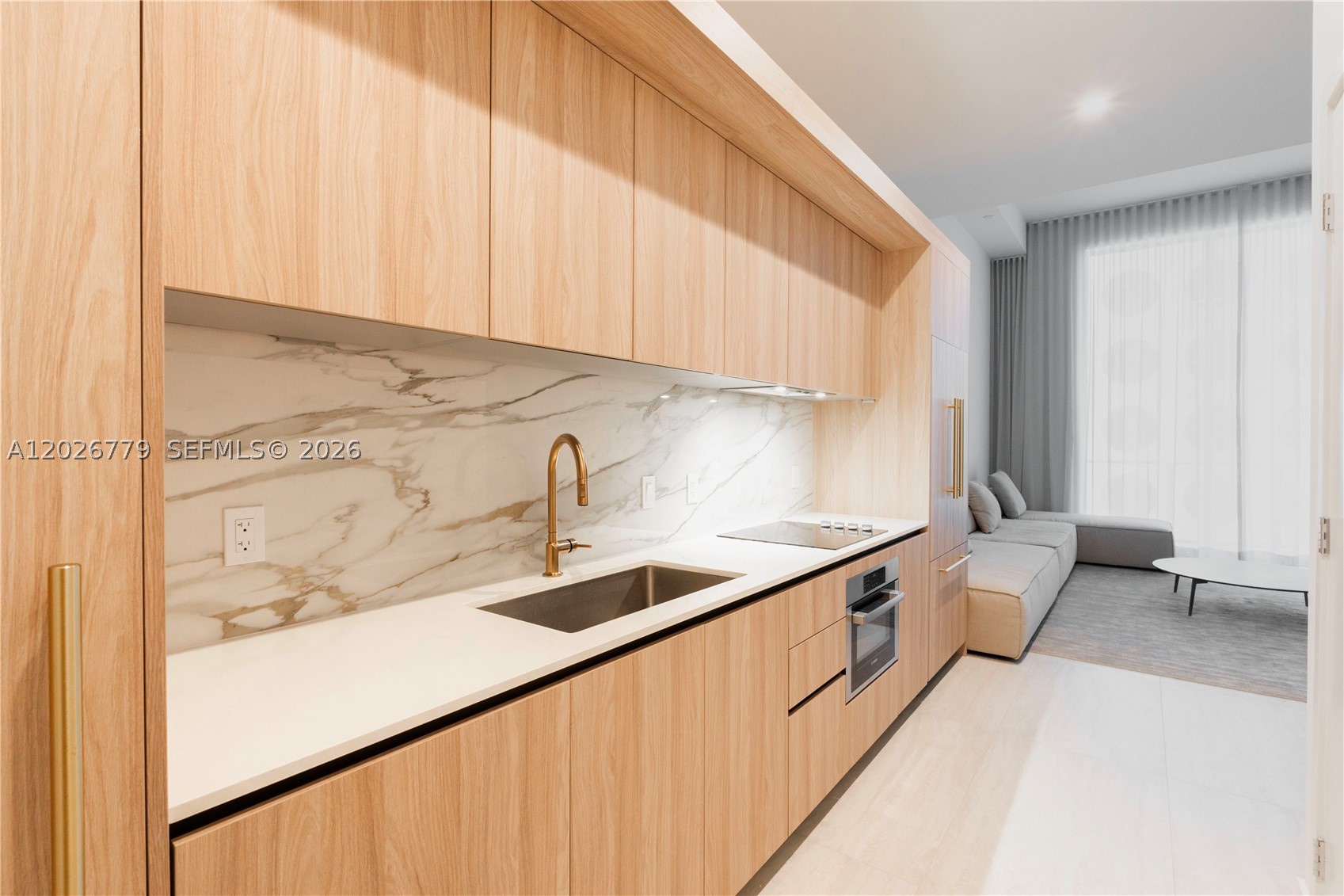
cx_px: 672
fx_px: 616
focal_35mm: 16
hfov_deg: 95.0
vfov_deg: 72.0
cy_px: 448
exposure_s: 1/5
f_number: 7.1
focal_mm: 11
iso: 400
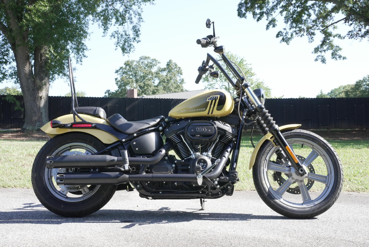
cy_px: 124
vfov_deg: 31.4
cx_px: 184
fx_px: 439
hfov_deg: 45.6
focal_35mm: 43
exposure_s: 1/200
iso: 1250
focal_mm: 42.8
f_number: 13
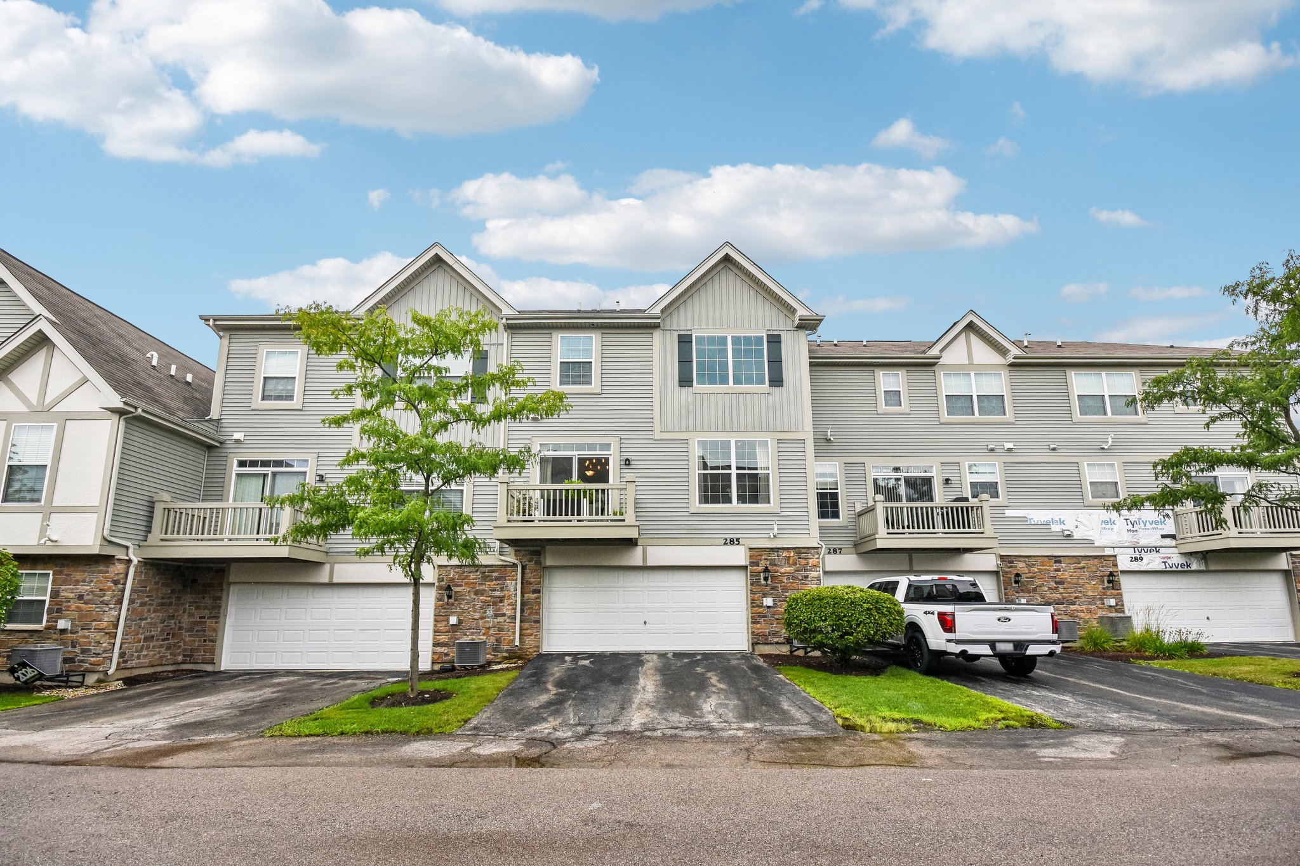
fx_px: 542
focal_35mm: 15
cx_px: 650
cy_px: 433
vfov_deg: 77.3
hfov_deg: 100.4
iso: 500
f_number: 8
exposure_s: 1/800
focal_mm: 10
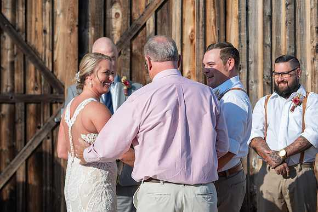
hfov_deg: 16.9
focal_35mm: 121
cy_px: 88
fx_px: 1071
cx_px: 162
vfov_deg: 11.3
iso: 100
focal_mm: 103
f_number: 4
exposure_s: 1/800
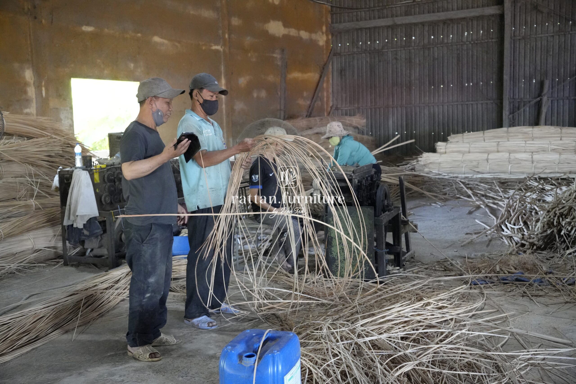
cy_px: 192
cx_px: 288
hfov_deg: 48.1
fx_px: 646
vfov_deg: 33.1
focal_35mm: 40
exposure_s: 1/160
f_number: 4
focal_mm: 26.9
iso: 6400
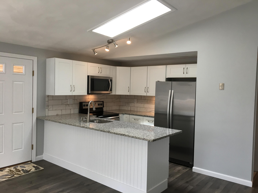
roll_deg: -1.2
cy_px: 96
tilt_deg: -2.5
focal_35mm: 29
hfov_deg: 61.7
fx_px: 216
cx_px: 129
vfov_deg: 48.2
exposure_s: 1/40
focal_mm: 4.15
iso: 32
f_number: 2.2
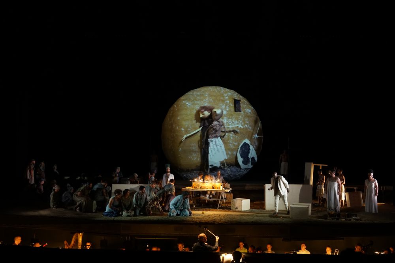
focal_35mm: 43
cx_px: 198
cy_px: 132
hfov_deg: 45.4
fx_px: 472
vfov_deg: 31.2
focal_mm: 43
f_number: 4
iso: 1600
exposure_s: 1/30
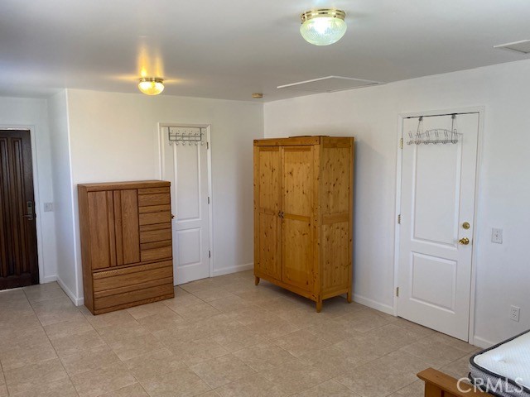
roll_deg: +2.7
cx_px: 265
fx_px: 398
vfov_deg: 53.1
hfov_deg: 67.3
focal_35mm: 26
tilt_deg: -8.0
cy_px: 198
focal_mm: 4.25
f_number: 1.8
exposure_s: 1/120
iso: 100
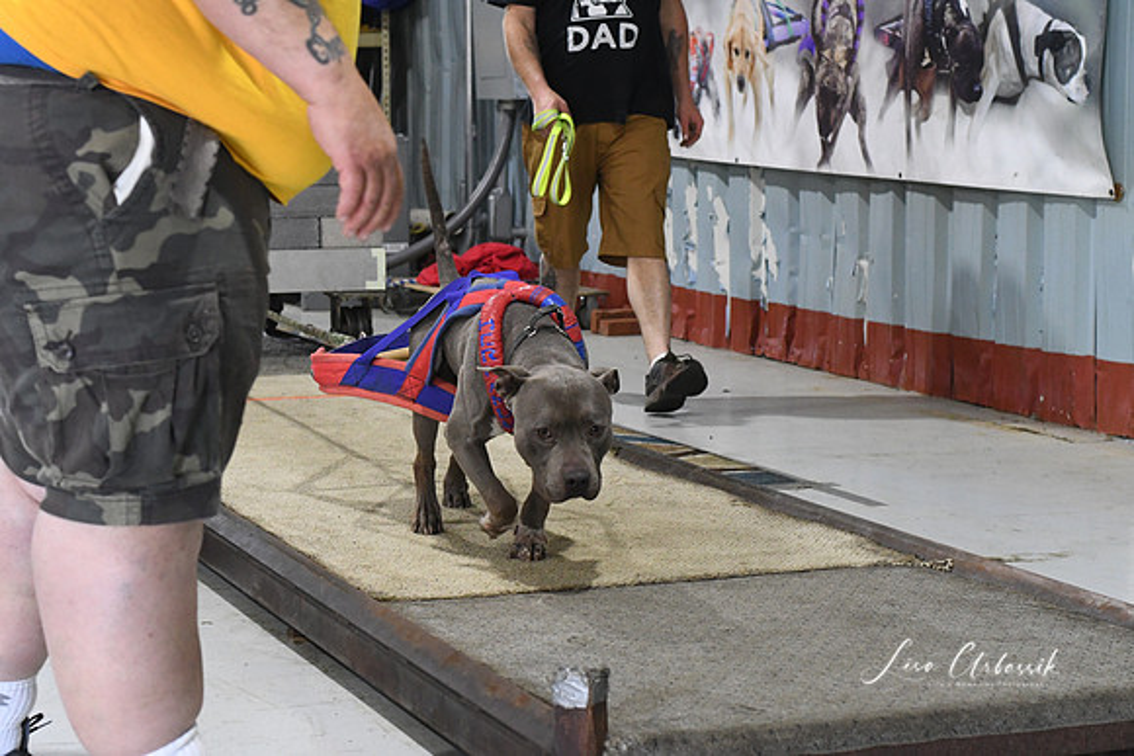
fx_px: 2363
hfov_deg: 27.0
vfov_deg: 18.2
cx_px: 567
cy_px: 378
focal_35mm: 75
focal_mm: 50
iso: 4000
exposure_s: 1/320
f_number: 5
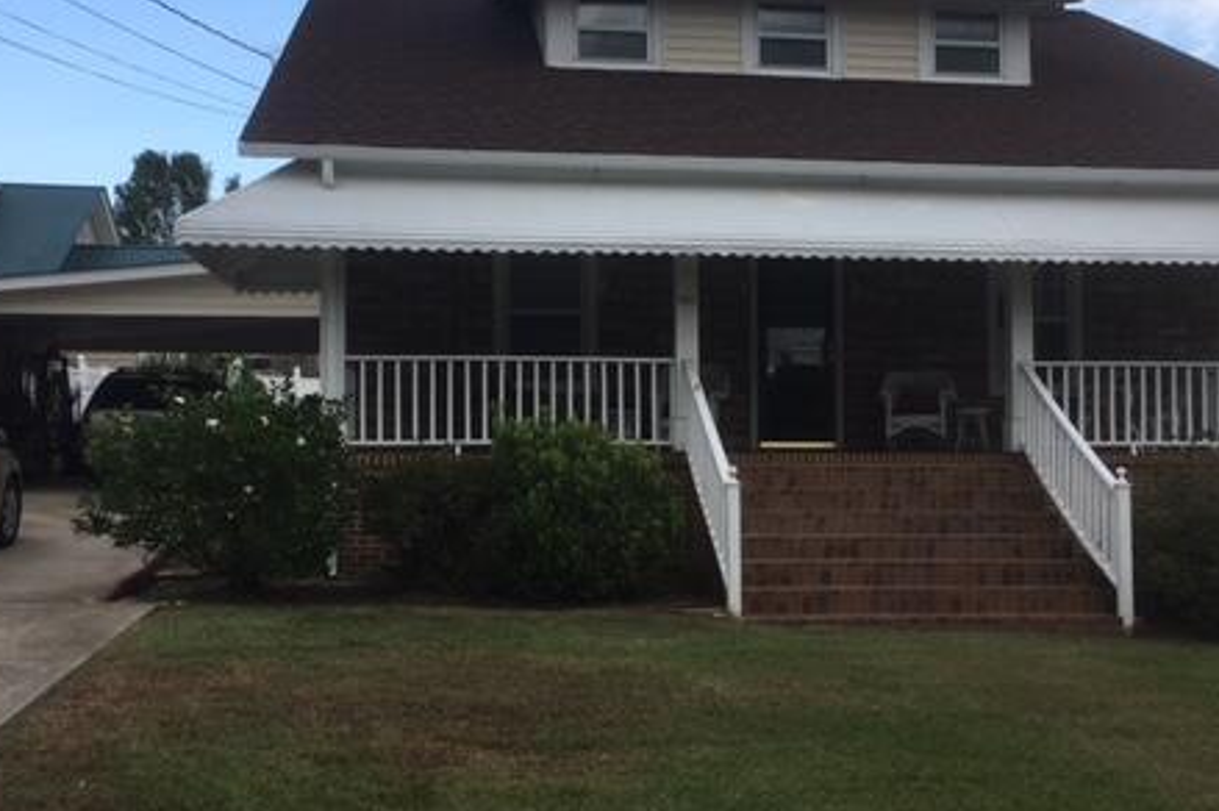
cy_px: 394
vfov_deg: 30.5
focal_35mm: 44
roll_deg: -0.2
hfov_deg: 44.5
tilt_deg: +3.8
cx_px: 669
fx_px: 1489
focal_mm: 4.15
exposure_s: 1/375
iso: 25
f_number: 2.2
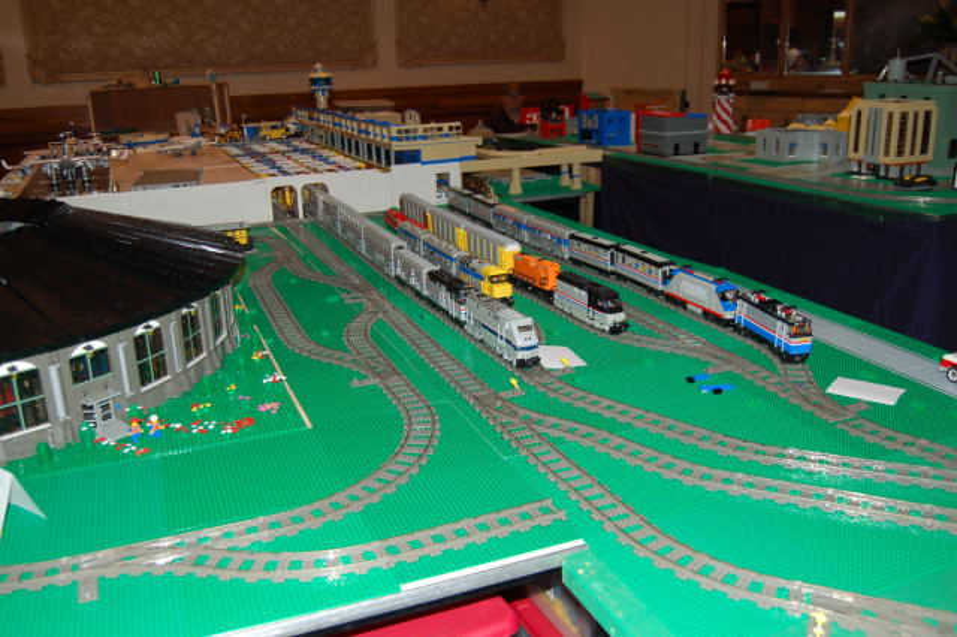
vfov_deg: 39.9
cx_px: 478
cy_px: 318
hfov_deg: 57.2
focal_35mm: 33
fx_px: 877
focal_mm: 22
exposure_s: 1/60
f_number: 3.8
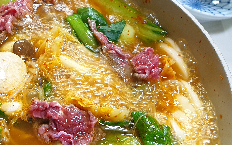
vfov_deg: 23.9
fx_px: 335
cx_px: 20
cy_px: 123
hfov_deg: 35.7
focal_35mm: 53
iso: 320
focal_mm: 4.3
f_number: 2.4
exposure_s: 1/60
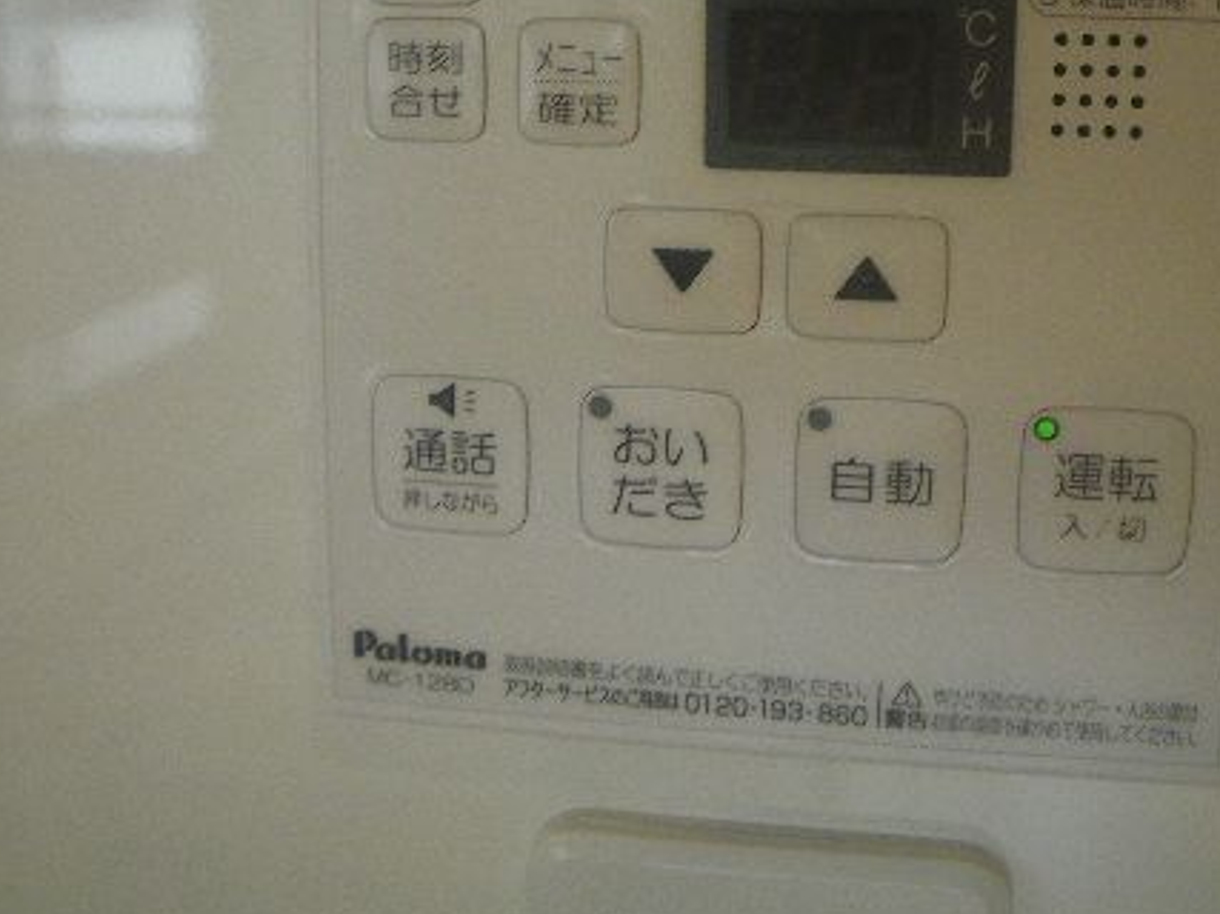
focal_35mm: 42
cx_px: 640
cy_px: 246
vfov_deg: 33.7
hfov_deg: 44.8
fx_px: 1480
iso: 160
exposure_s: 1/50
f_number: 3.5
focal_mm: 5
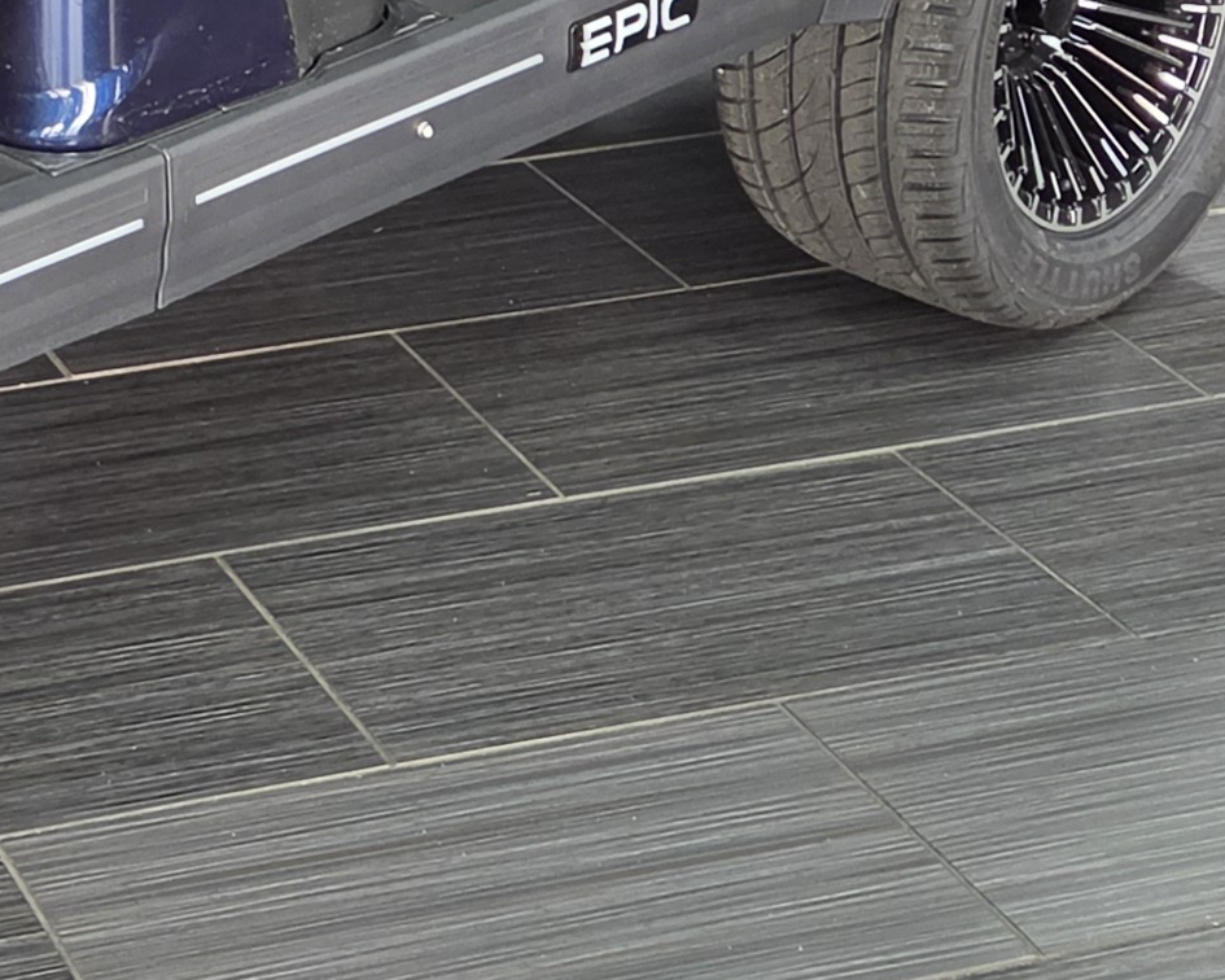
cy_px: -494
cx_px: -442
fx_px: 3444
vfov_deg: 15.0
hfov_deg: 18.5
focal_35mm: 95
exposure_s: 1/120
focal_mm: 5.4
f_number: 1.8
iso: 500
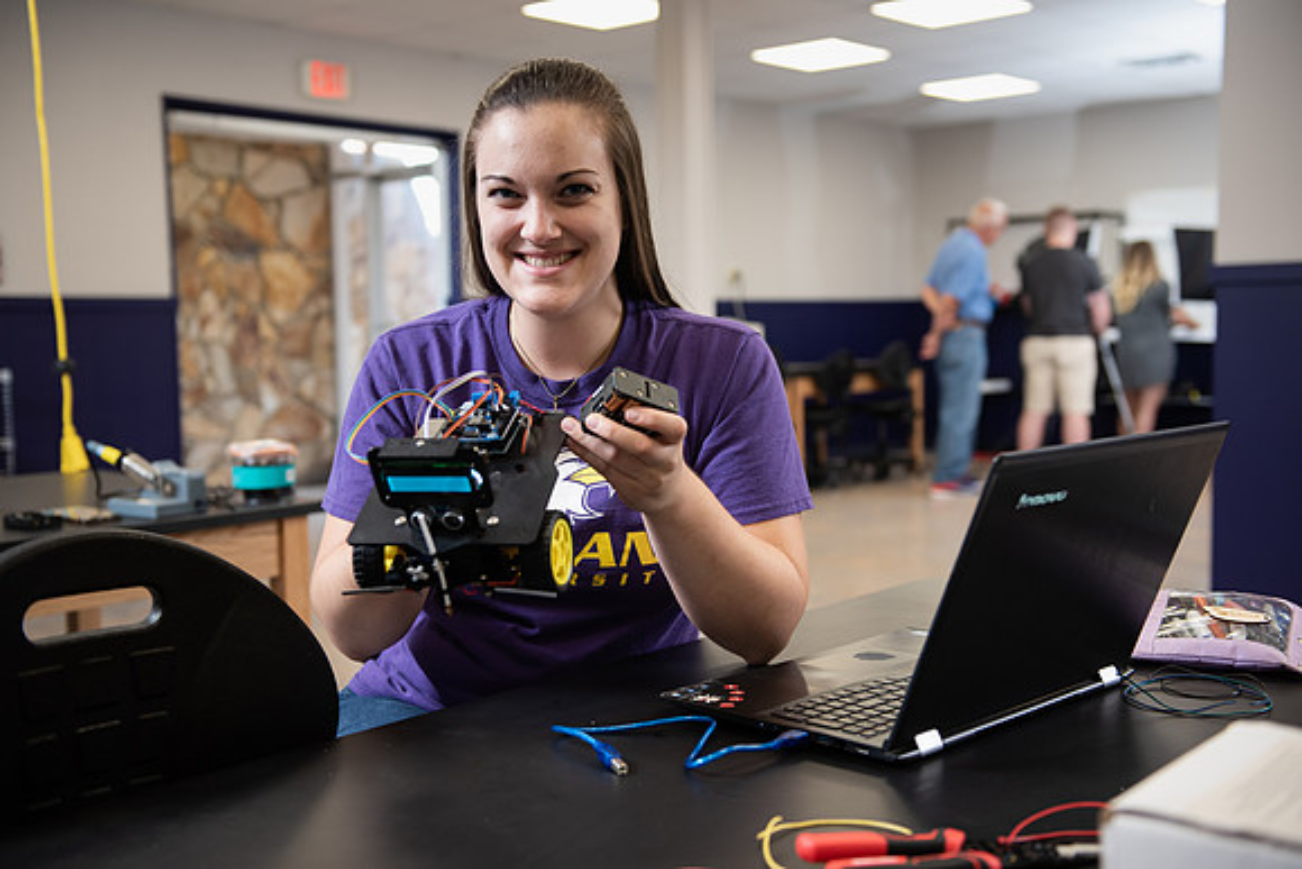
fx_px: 1519
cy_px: 434
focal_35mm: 42
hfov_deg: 46.4
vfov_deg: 31.9
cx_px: 651
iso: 640
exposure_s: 1/200
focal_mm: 42
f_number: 3.5
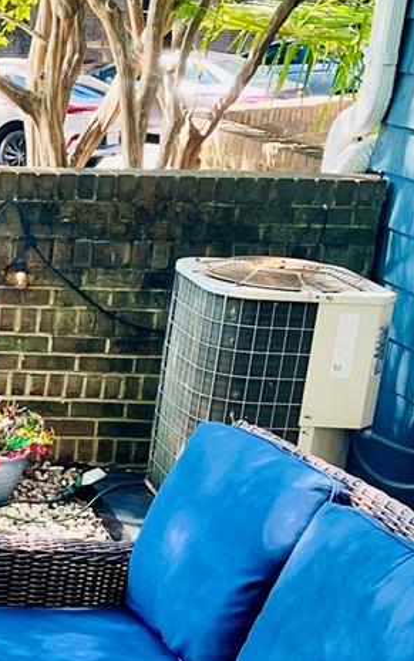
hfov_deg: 13.2
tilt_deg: -17.3
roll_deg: -1.4
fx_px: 1641
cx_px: -289
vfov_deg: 22.7
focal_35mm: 91
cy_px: 451
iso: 40
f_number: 1.6
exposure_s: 1/161
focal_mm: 5.1
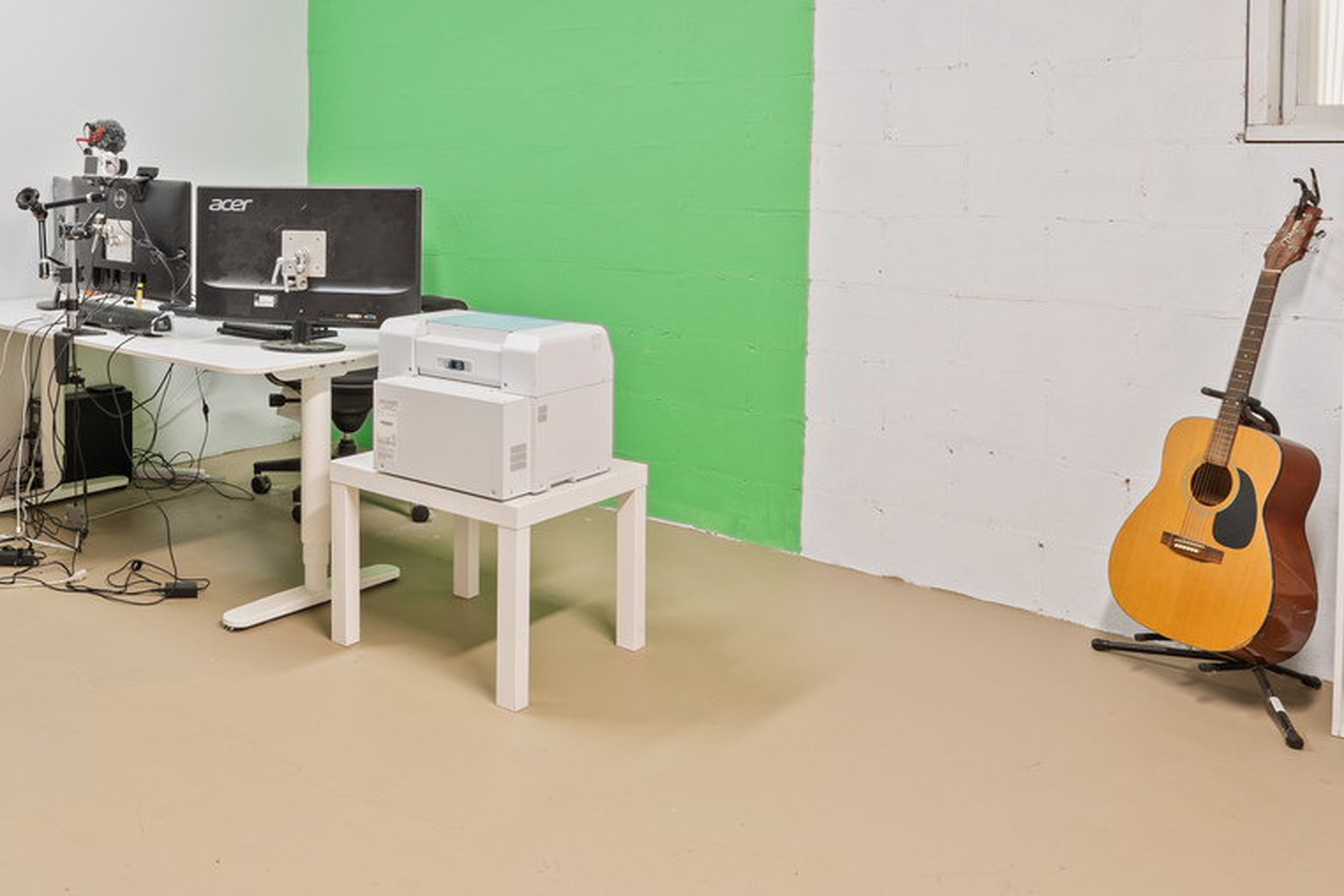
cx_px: 228
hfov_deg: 50.3
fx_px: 1309
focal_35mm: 35
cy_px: 176
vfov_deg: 36.5
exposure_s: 1
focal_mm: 16.5
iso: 200
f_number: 9
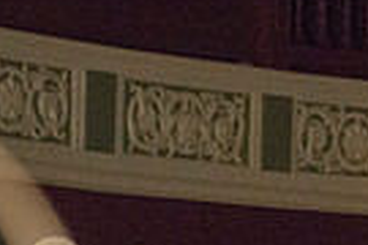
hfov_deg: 6.8
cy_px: 487
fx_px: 3077
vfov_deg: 4.5
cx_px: 106
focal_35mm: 301
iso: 2500
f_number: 2.8
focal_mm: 70
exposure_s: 1/160
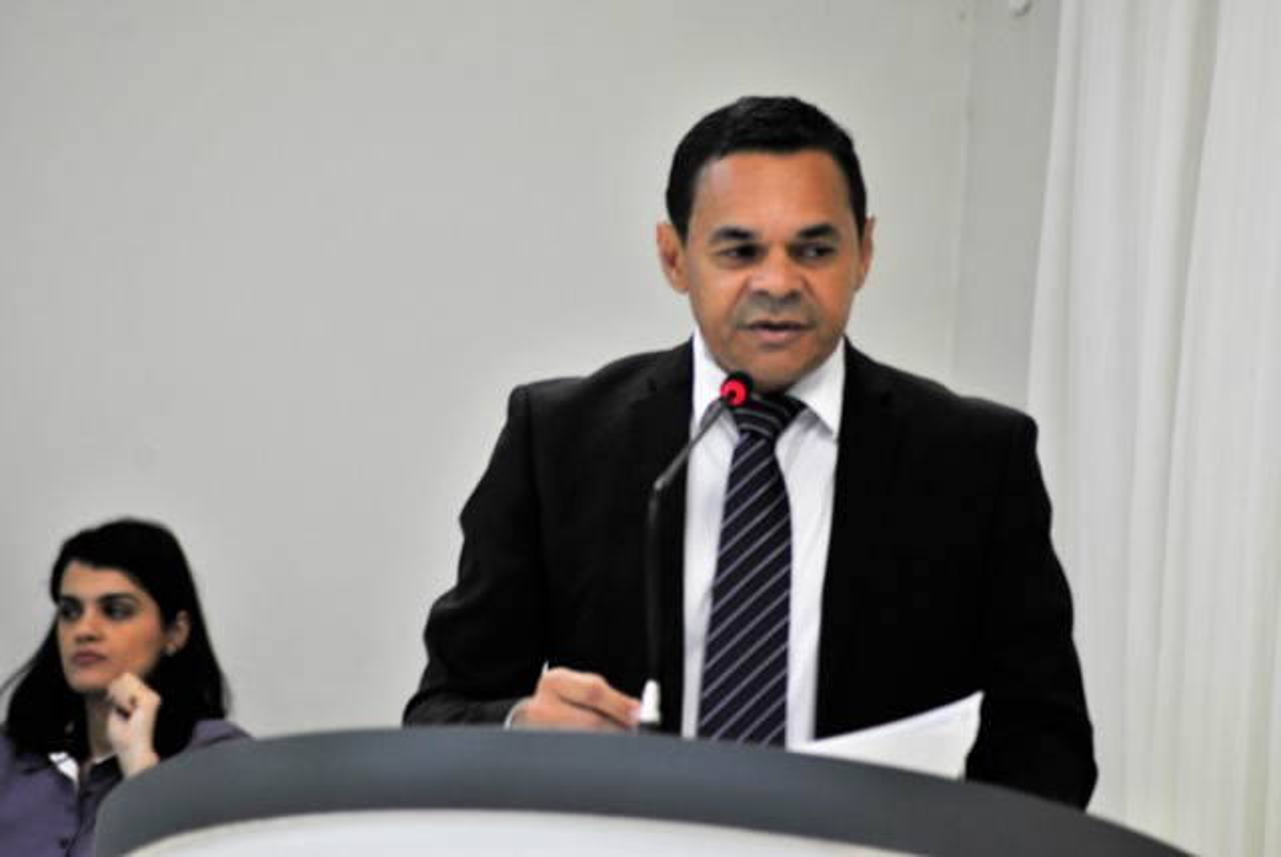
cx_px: 640
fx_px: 9082
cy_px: 428
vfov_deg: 5.4
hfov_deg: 8.1
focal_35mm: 255
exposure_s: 1/20
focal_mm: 170
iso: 200
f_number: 4.5
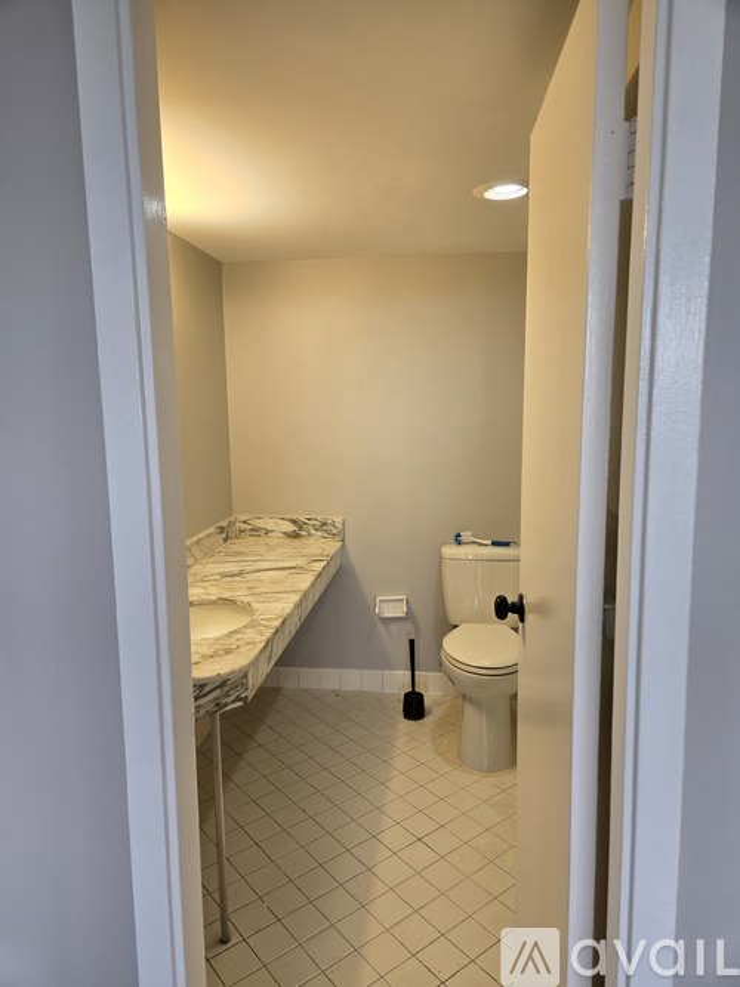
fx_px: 656
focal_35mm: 23
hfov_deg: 58.9
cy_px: 494
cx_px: 370
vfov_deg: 73.9
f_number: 1.8
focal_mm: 5.4
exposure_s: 1/120
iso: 64
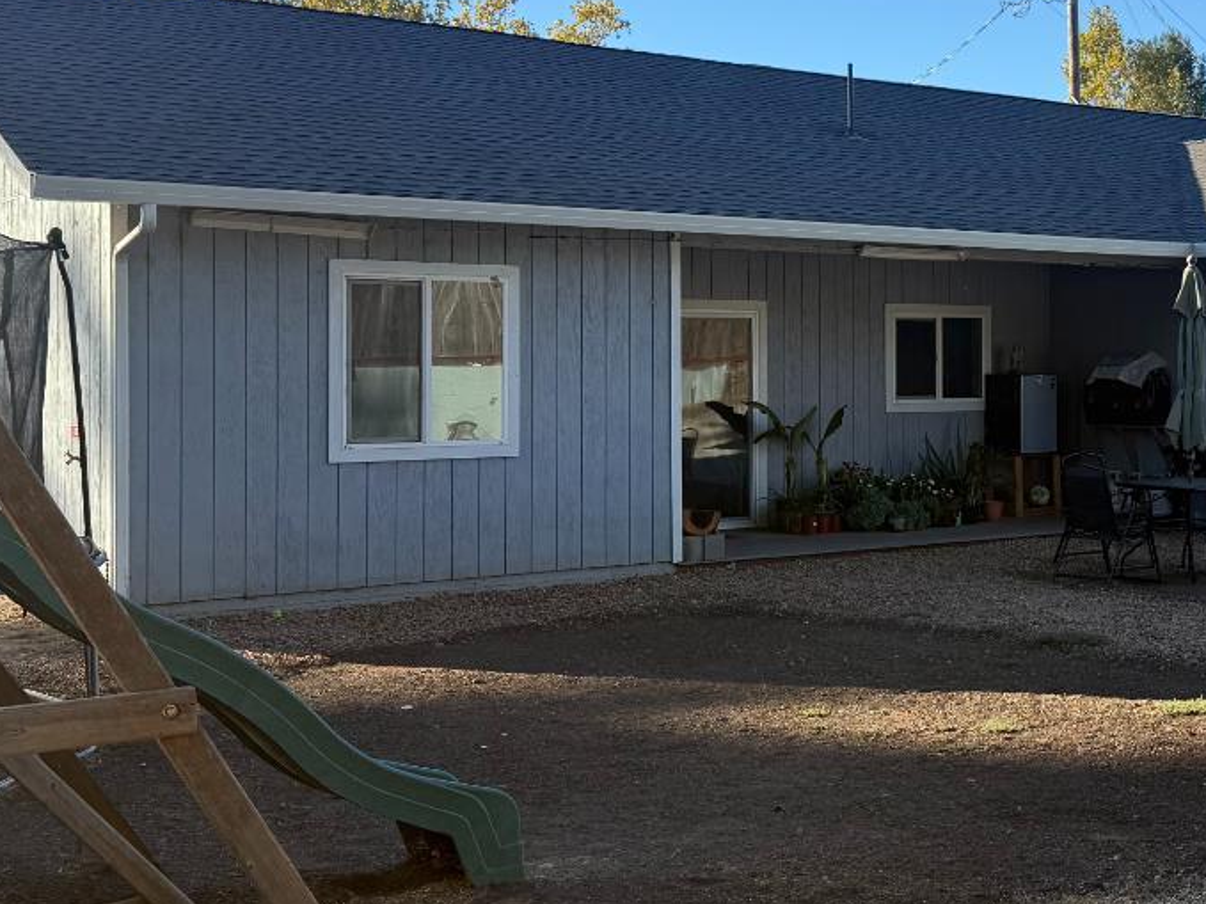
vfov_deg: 27.4
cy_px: 351
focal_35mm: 53
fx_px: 1846
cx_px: 924
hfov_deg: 35.3
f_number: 1.78
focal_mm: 6.76
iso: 80
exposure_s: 1/2053
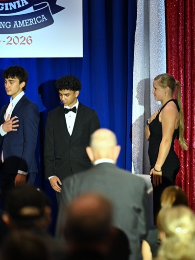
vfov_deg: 6.8
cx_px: 145
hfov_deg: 5.1
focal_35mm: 290
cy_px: 130
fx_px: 2176
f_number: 2.8
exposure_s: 1/100
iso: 2200
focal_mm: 200
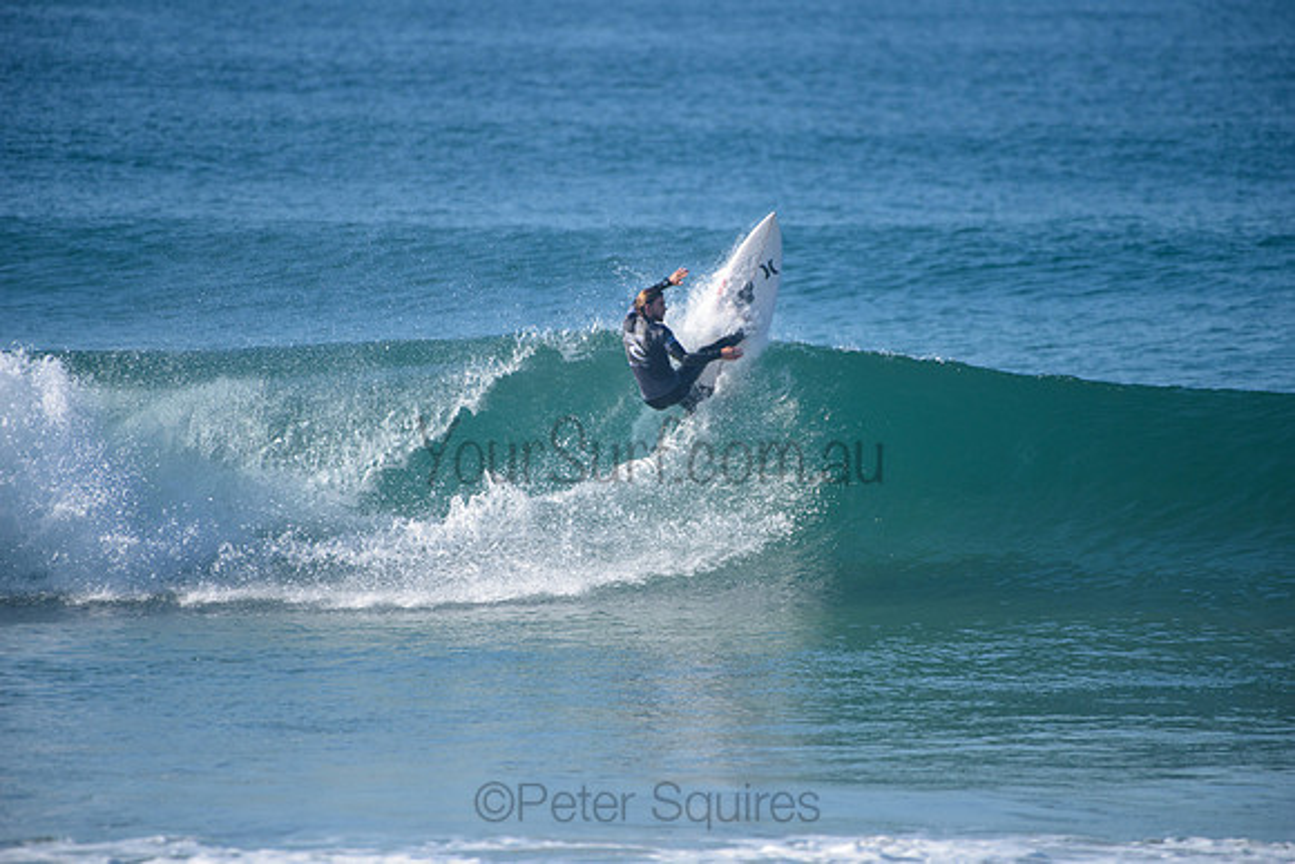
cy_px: 432
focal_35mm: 500
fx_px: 17989
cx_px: 648
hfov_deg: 4.1
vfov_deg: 2.8
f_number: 5.6
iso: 320
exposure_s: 1/2000
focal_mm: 500
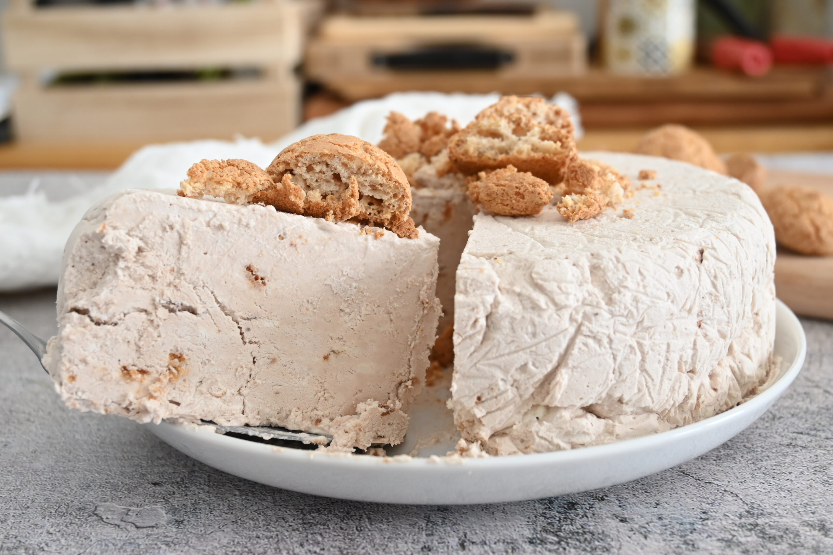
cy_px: 278
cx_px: 416
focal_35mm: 45
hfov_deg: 43.6
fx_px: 1041
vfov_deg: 29.8
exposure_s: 1/40
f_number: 5.6
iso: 200
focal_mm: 30
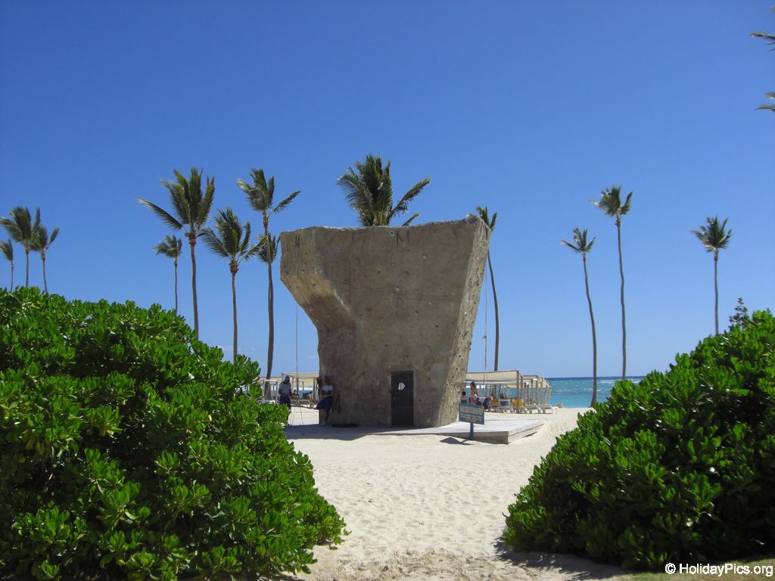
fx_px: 851
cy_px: 290
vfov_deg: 37.7
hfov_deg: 49.0
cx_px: 388
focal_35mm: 38
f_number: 8
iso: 64
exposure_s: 1/250
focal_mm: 6.2
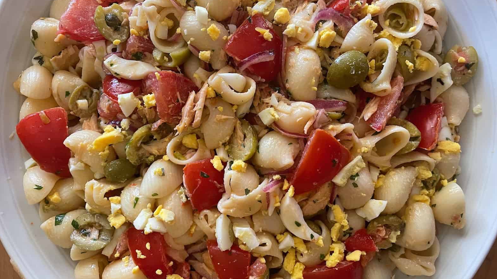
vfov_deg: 40.1
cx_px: 243
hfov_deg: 66.1
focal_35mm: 29
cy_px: 125
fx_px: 382
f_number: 1.6
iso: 200
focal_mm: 4.2
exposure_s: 1/60
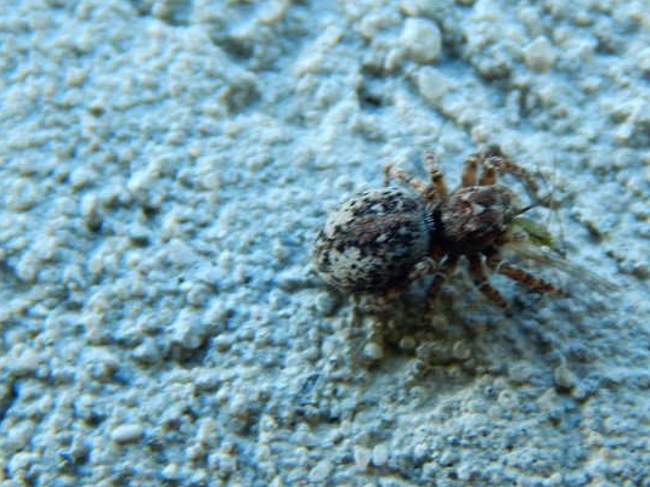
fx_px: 3924
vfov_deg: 7.1
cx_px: 398
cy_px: 281
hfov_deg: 9.5
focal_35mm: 209
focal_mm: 23.4
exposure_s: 1/40
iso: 125
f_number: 4.8
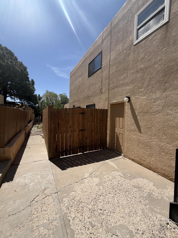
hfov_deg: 85.7
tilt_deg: -2.8
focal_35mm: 14
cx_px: 89
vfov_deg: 102.1
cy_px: 119
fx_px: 96
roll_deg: -1.5
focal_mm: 2.22
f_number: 2.2
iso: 20
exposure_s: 1/1033
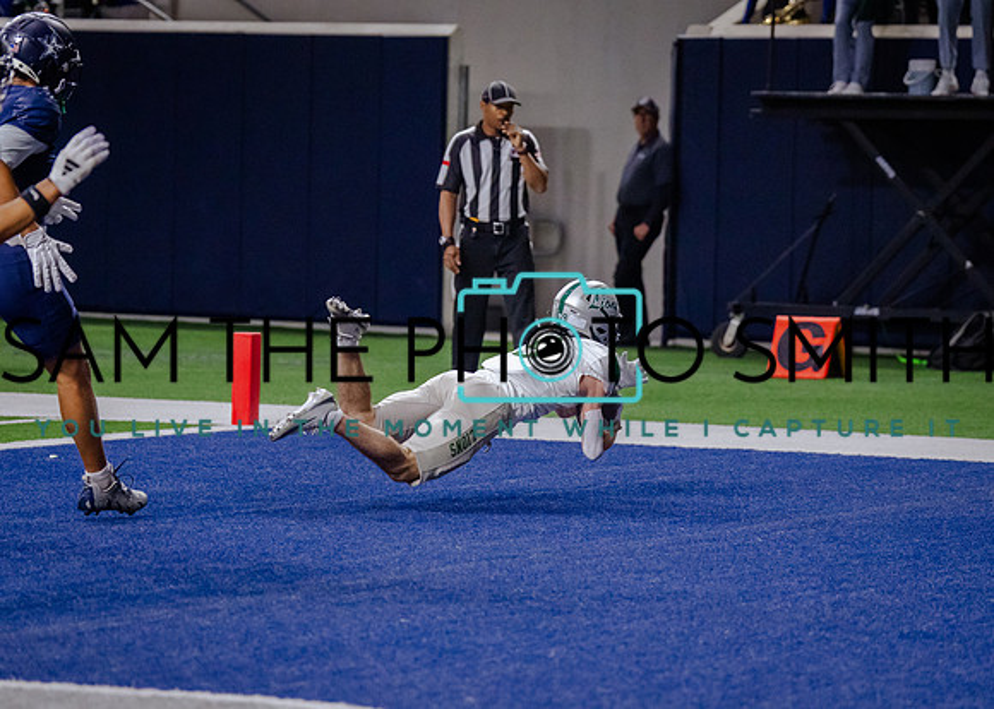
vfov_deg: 7.9
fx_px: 5168
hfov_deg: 11.0
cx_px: 526
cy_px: 253
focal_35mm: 183
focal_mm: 125
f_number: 2.8
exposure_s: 1/1250
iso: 3200
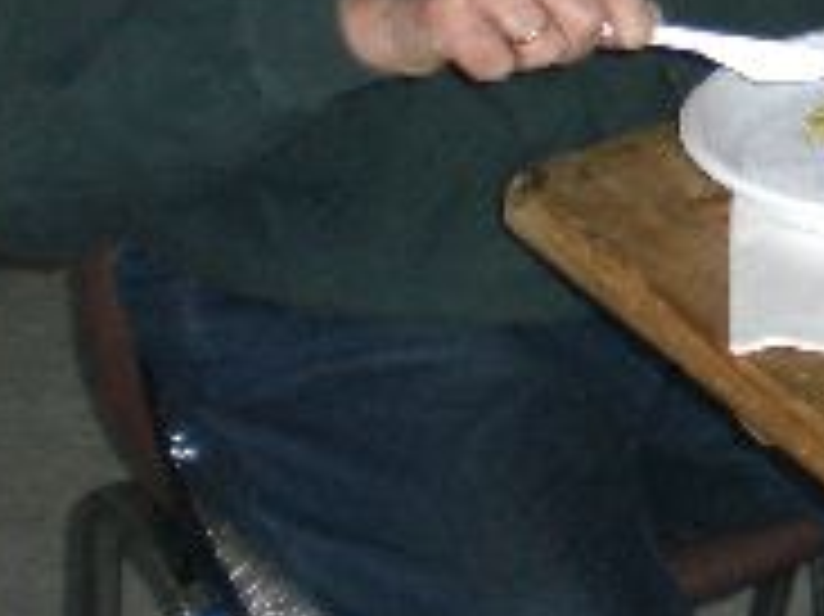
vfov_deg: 10.6
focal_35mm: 133
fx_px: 3164
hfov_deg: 13.9
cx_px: 1234
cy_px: -414
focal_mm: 6.3
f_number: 3.1
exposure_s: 1/60
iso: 200
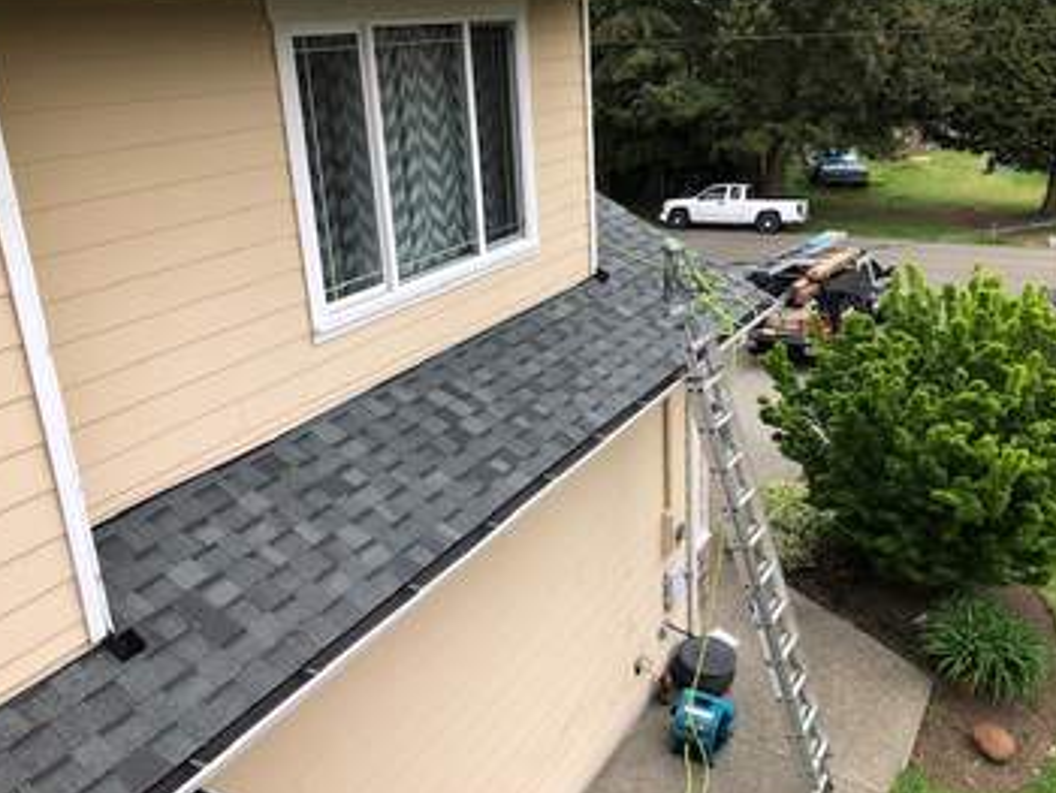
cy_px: 362
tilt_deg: -18.6
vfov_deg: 44.2
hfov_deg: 56.7
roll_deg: +3.8
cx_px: 564
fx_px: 977
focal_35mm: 32
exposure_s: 1/260
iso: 20
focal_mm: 3.99
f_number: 1.8
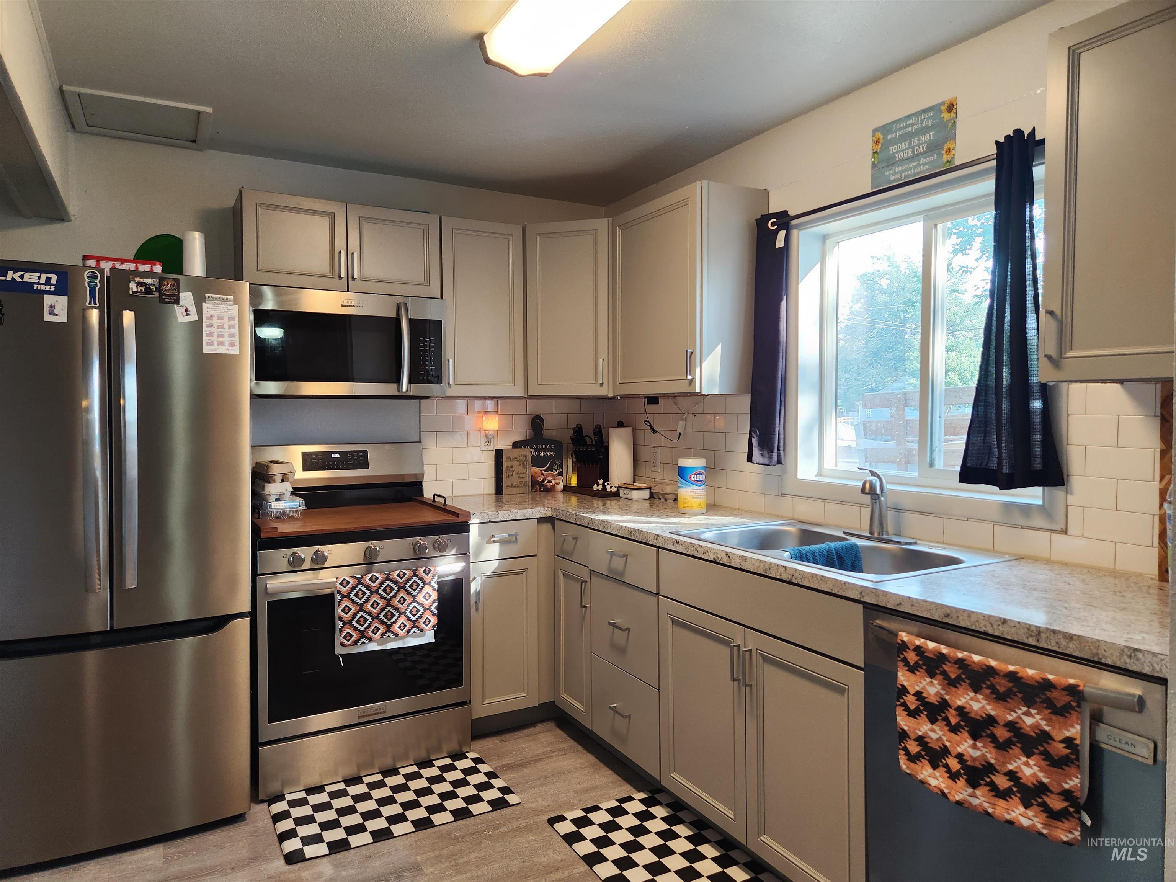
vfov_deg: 58.9
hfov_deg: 73.9
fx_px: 781
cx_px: 588
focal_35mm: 23
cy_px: 441
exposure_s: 1/120
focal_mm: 5.4
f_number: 1.8
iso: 200
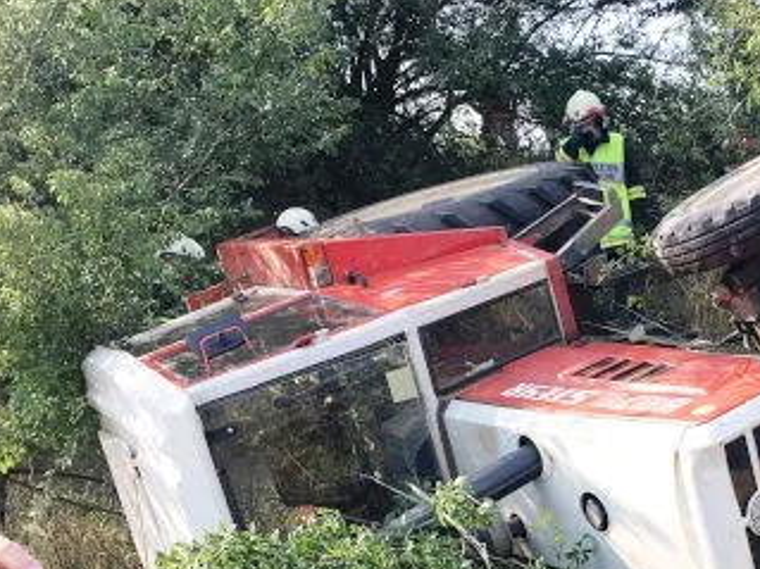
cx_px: 491
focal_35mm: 59
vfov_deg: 24.6
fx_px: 1295
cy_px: 399
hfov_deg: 32.5
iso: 25
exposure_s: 1/527
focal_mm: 4.15
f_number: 2.2
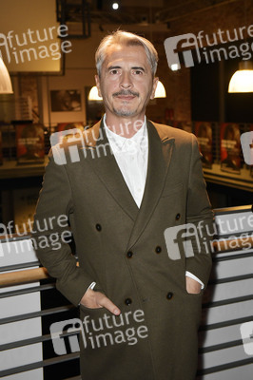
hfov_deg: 30.5
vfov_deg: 44.5
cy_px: 190
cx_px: 126
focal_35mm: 44
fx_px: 465
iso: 1600
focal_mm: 44
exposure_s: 1/200
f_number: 5.6
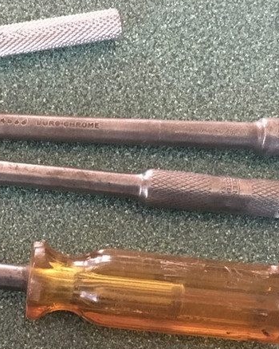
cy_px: 308
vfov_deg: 26.7
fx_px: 713
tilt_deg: -82.8
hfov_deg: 21.7
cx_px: 31
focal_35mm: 69
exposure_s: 1/15
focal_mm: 4.15
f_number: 2.2
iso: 320
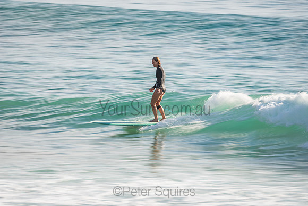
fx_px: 4279
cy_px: 103
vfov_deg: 2.8
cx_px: 154
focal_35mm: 500
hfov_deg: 4.1
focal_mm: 500
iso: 31
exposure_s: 1/20
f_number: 11
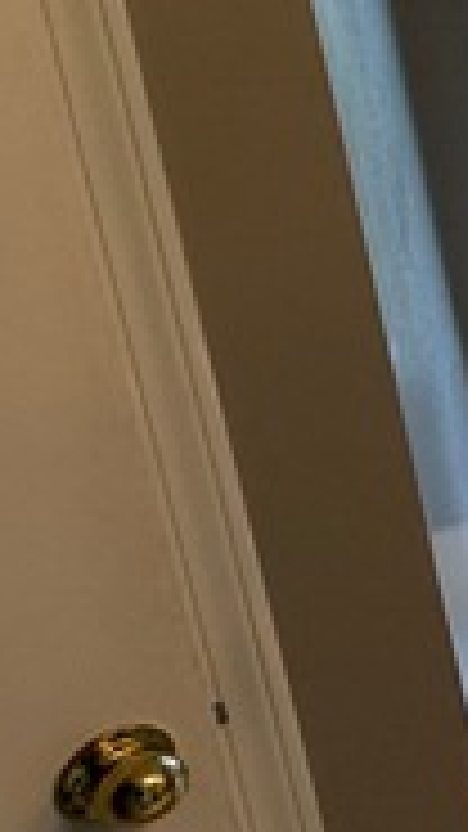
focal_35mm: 55
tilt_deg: -11.2
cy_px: 189
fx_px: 1214
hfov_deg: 12.8
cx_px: 1276
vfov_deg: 36.8
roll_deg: +3.7
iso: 200
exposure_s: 1/120
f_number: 2.2
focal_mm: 2.22
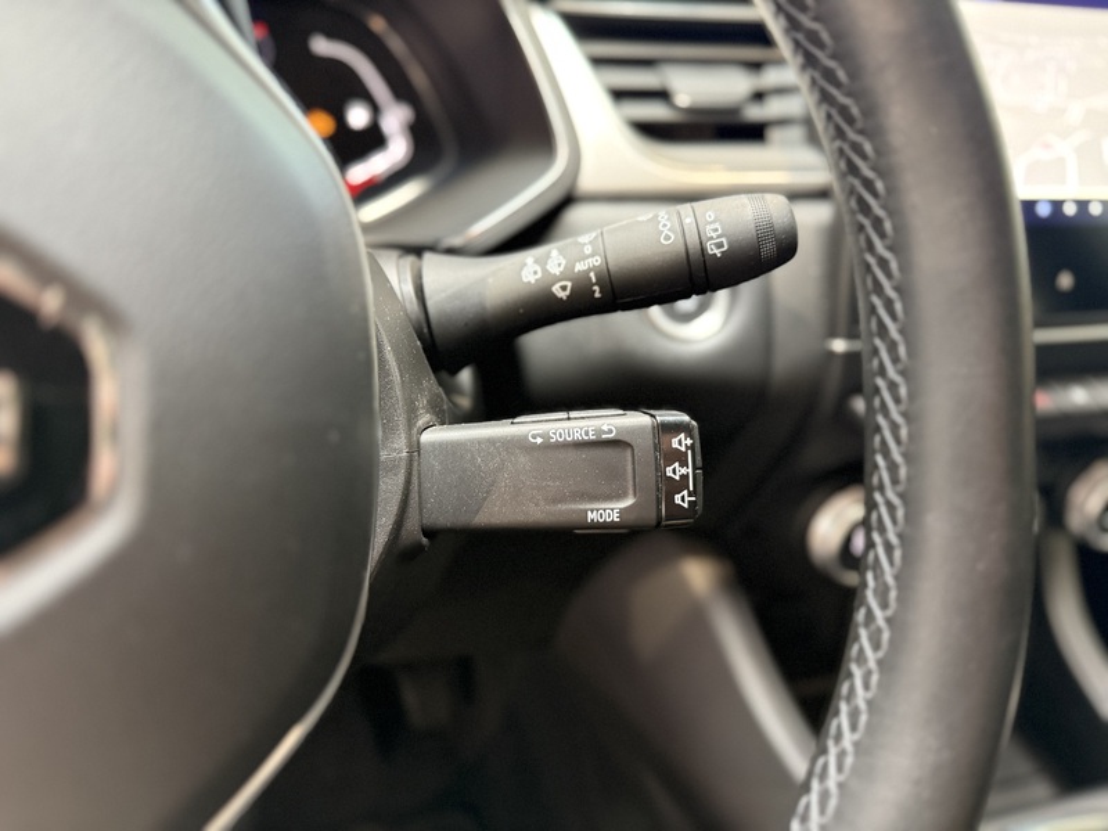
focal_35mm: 24
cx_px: 554
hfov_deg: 71.6
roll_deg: -3.8
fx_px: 768
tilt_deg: -29.6
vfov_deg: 56.8
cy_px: 416
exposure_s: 1/49
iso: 640
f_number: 1.78
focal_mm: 6.76
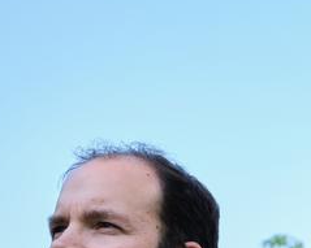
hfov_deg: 10.5
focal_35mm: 177
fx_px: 1629
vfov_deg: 8.6
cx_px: 481
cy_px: 331
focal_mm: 33
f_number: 4
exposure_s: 1/220
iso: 160
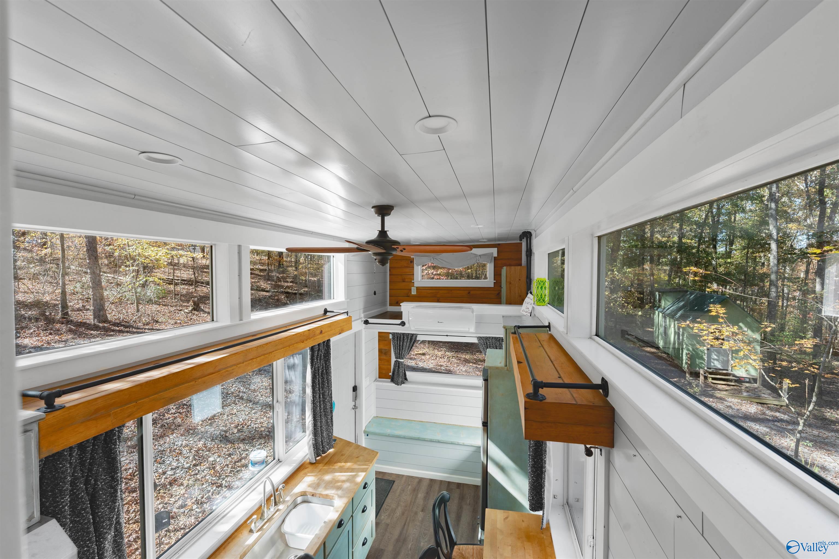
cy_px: 280
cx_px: 420
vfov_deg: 81.2
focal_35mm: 14
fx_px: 326
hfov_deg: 104.3
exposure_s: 1/10
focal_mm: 14
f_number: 8
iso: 250
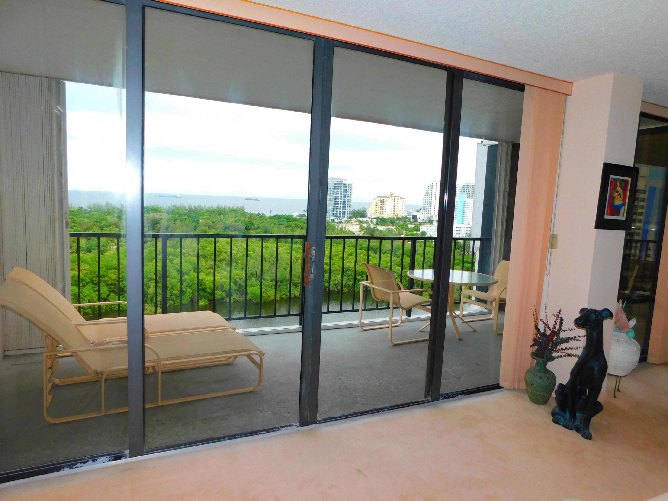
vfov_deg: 58.9
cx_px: 334
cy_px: 250
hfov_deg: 73.9
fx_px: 444
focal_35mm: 23
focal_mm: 4
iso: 125
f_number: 3
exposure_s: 1/250
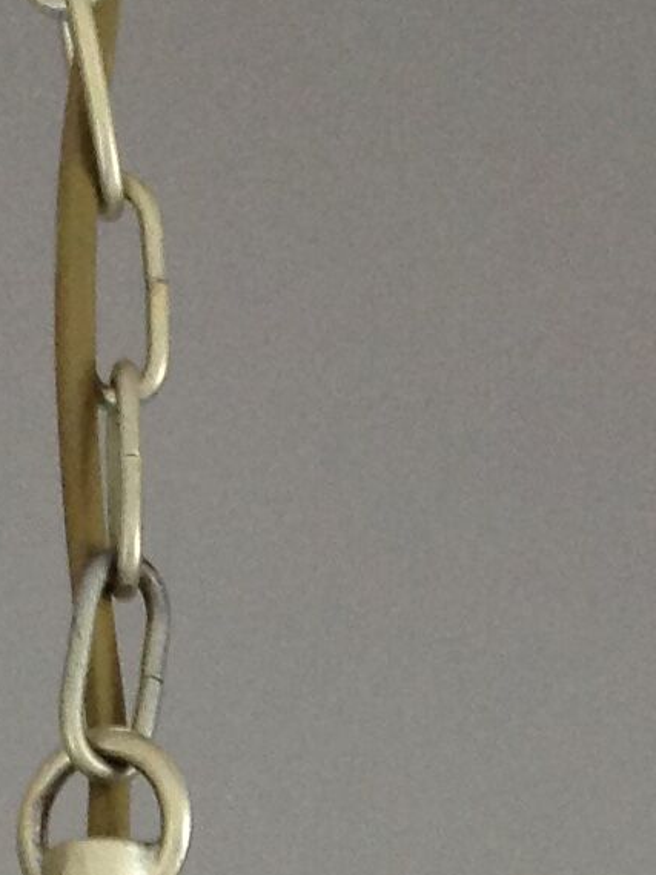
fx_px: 4021
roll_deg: +2.8
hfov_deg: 9.3
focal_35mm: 159
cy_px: 1561
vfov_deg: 11.5
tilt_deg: +2.9
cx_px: 300
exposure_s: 1/15
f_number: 2.4
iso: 125
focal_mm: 4.28
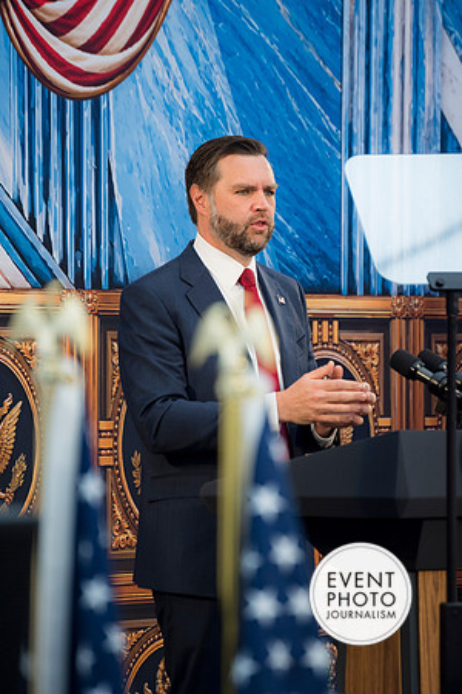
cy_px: 347
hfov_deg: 4.6
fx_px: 5775
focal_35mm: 300
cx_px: 231
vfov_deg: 6.9
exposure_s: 1/200
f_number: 5.6
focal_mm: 300
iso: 800
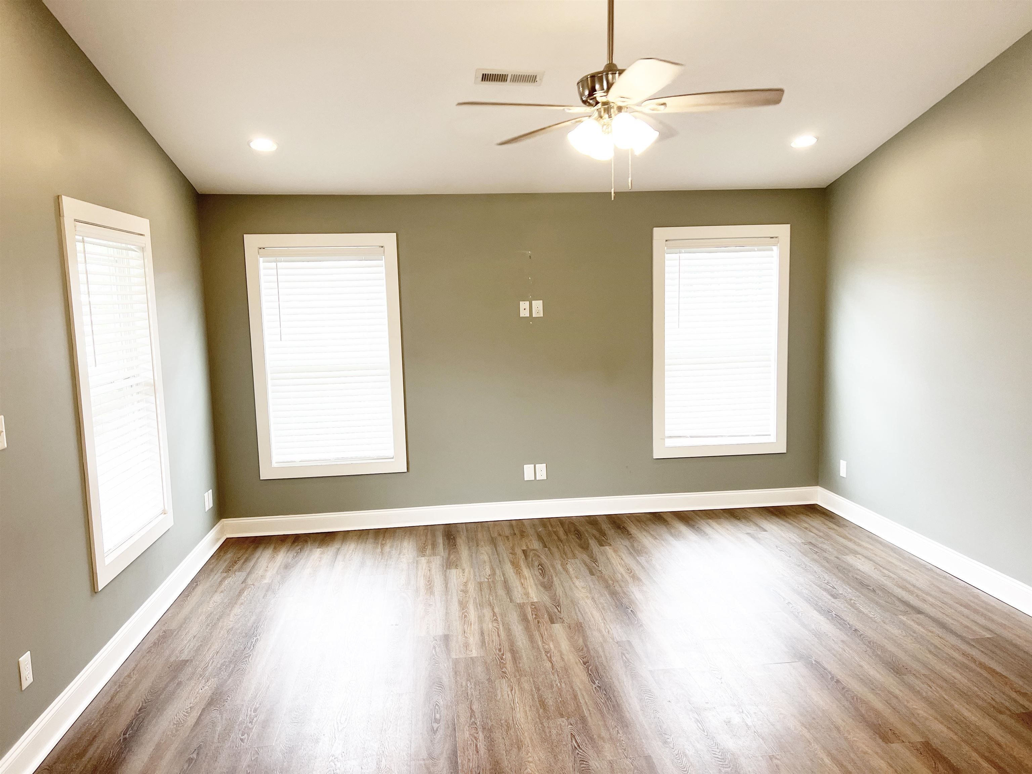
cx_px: 516
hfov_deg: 67.3
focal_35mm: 26
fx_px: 775
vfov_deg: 53.1
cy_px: 387
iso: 100
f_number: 1.5
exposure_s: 1/120
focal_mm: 5.7
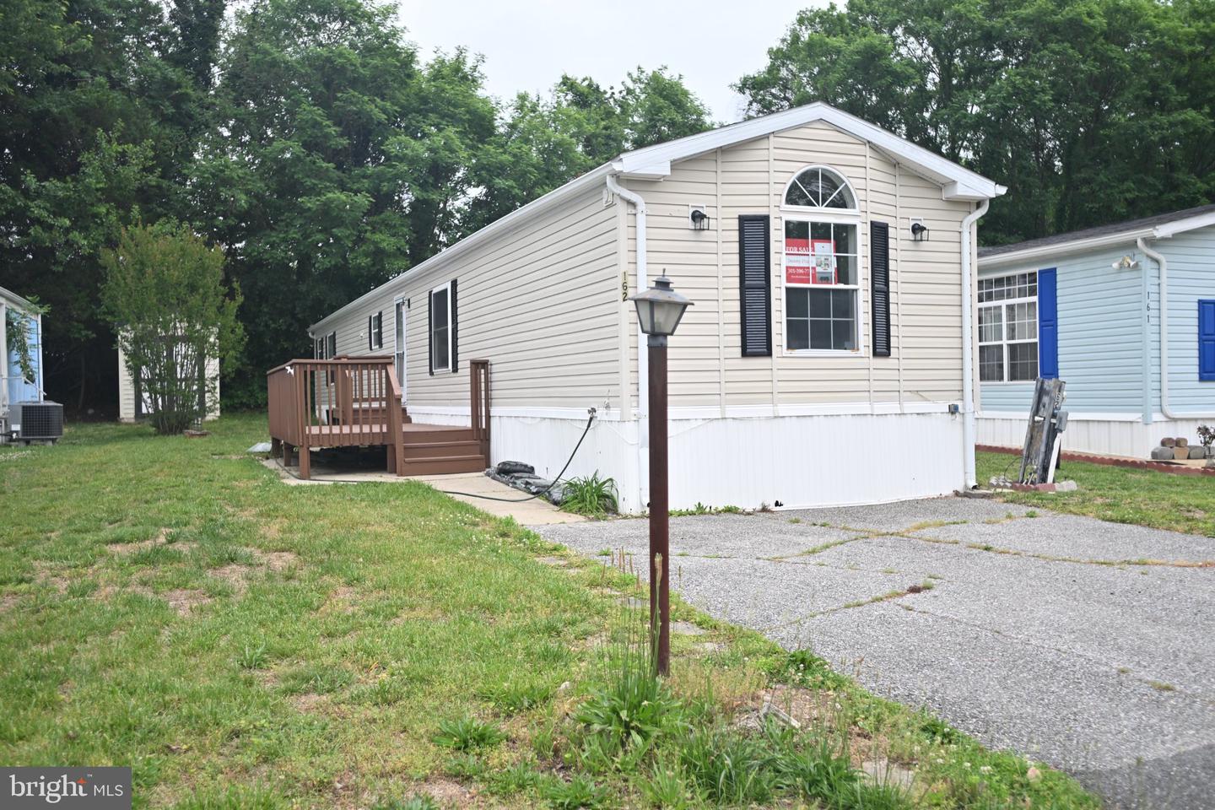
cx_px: 608
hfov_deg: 61.9
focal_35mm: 30
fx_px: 1012
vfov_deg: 43.6
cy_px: 405
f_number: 2.8
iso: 100
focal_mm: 30
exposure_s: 1/320
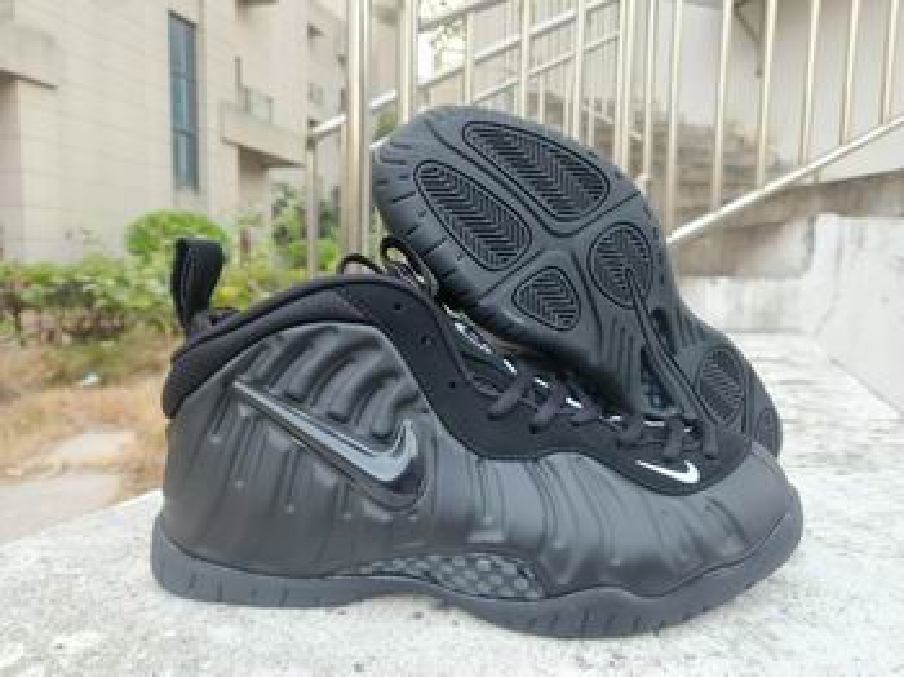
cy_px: 338
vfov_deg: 58.8
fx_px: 600
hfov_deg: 74.0
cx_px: 452
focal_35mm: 23
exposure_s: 1/50
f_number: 1.8
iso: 160
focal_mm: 5.4
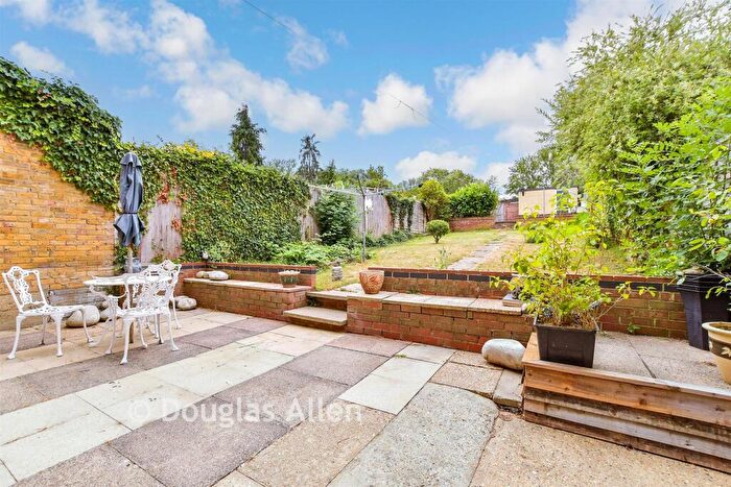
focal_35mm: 15
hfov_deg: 100.4
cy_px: 244
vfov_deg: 77.4
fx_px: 305
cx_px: 366
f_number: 7.1
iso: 400
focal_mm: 10
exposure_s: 1/320
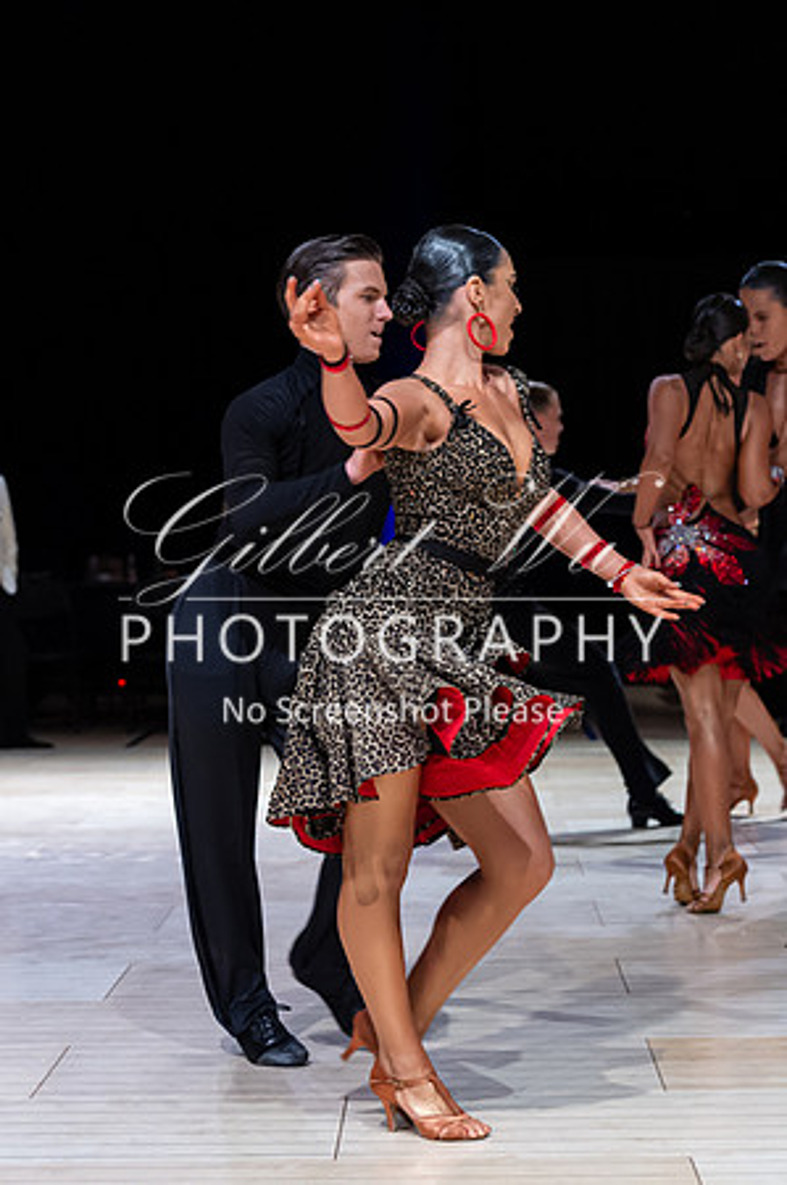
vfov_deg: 22.6
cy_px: 592
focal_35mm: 90
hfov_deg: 15.1
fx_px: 2961
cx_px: 426
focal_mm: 60
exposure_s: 1/400
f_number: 3.2
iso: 3200
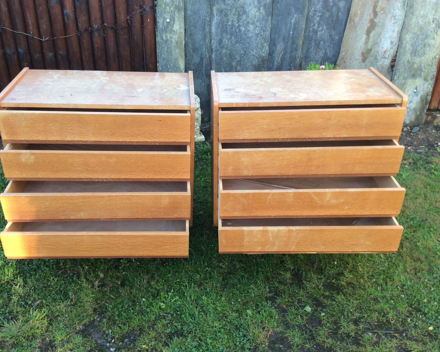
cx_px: 205
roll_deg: +0.2
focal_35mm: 34
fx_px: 443
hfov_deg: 52.8
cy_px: 176
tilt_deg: -30.8
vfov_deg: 43.4
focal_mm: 3.3
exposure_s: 1/100
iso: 64
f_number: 2.4
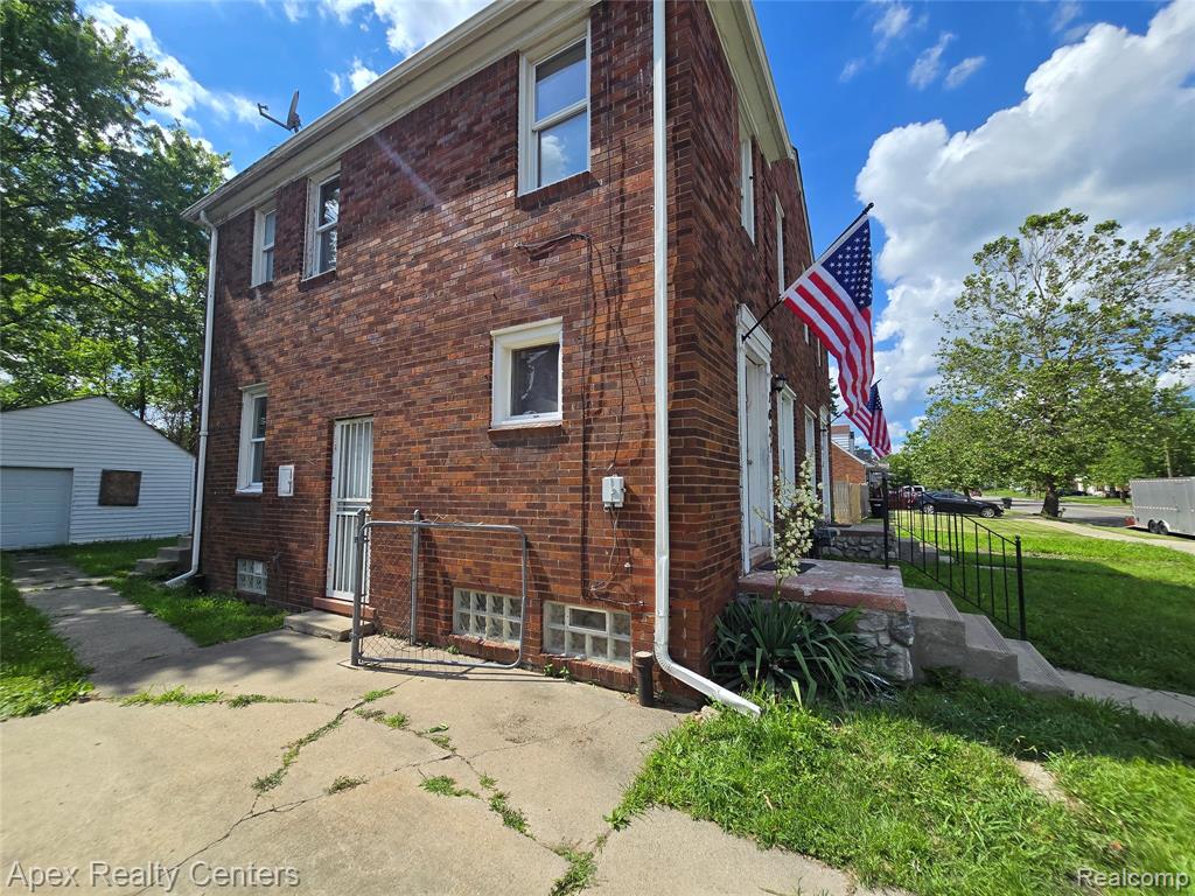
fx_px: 449
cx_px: 598
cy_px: 448
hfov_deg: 106.2
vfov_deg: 89.9
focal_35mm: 13
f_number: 2.2
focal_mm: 2.2
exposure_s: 1/2271
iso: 50
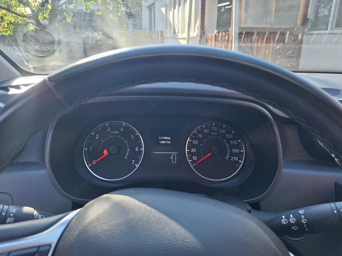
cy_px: 128
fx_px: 227
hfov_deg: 73.9
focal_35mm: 23
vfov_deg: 58.9
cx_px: 171
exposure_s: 1/100
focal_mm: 5.54
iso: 64
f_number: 1.8
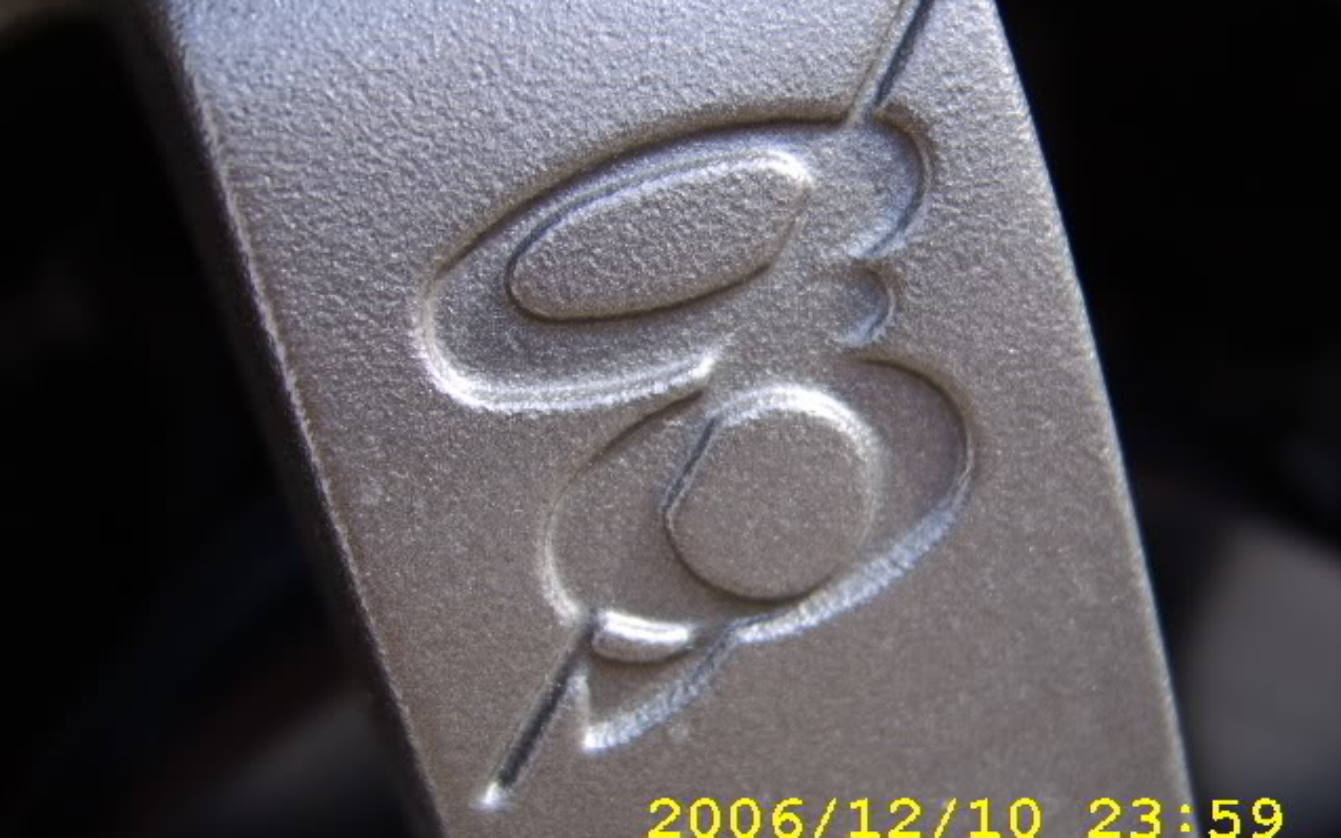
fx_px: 1206
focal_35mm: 33
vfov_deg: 38.3
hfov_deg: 58.1
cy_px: 394
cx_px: 672
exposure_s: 1/210
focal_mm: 8.13
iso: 71
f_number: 2.7
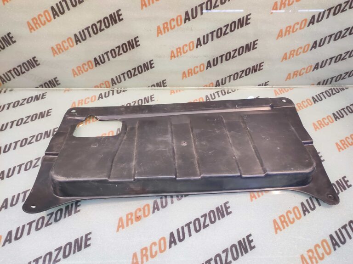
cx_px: 176
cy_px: 132
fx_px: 173
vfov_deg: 74.7
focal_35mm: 17
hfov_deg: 91.1
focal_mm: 4.74
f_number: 1.79
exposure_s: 1/33
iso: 233
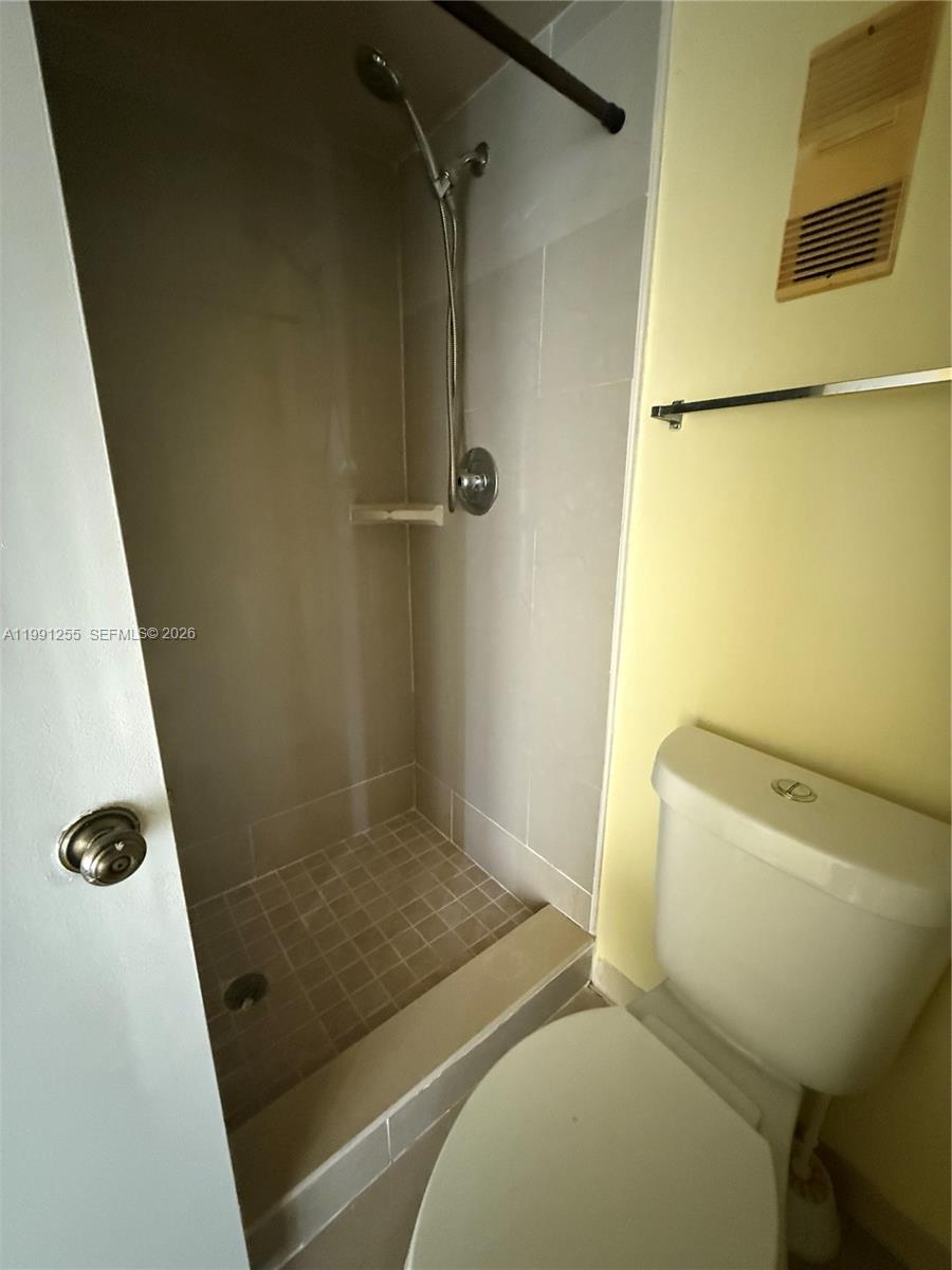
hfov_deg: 85.7
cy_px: 635
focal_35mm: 14
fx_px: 513
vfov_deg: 102.1
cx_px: 476
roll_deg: -1.1
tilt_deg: -14.6
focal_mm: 2.22
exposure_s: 1/47
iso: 1250
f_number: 2.2
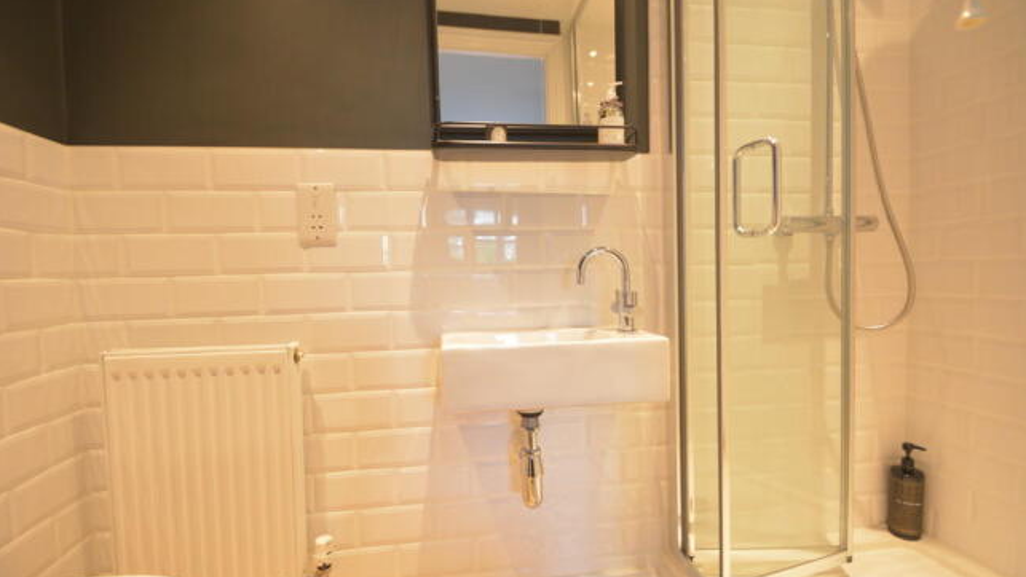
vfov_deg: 67.1
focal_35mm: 16
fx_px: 435
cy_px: 291
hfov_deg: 99.4
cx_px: 519
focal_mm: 10
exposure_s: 1/40
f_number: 3.5
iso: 800
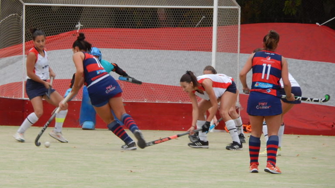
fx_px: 4833
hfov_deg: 4.0
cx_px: 168
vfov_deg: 2.2
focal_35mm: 544
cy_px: 63
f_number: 5.8
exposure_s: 1/125
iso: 400
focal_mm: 88.6
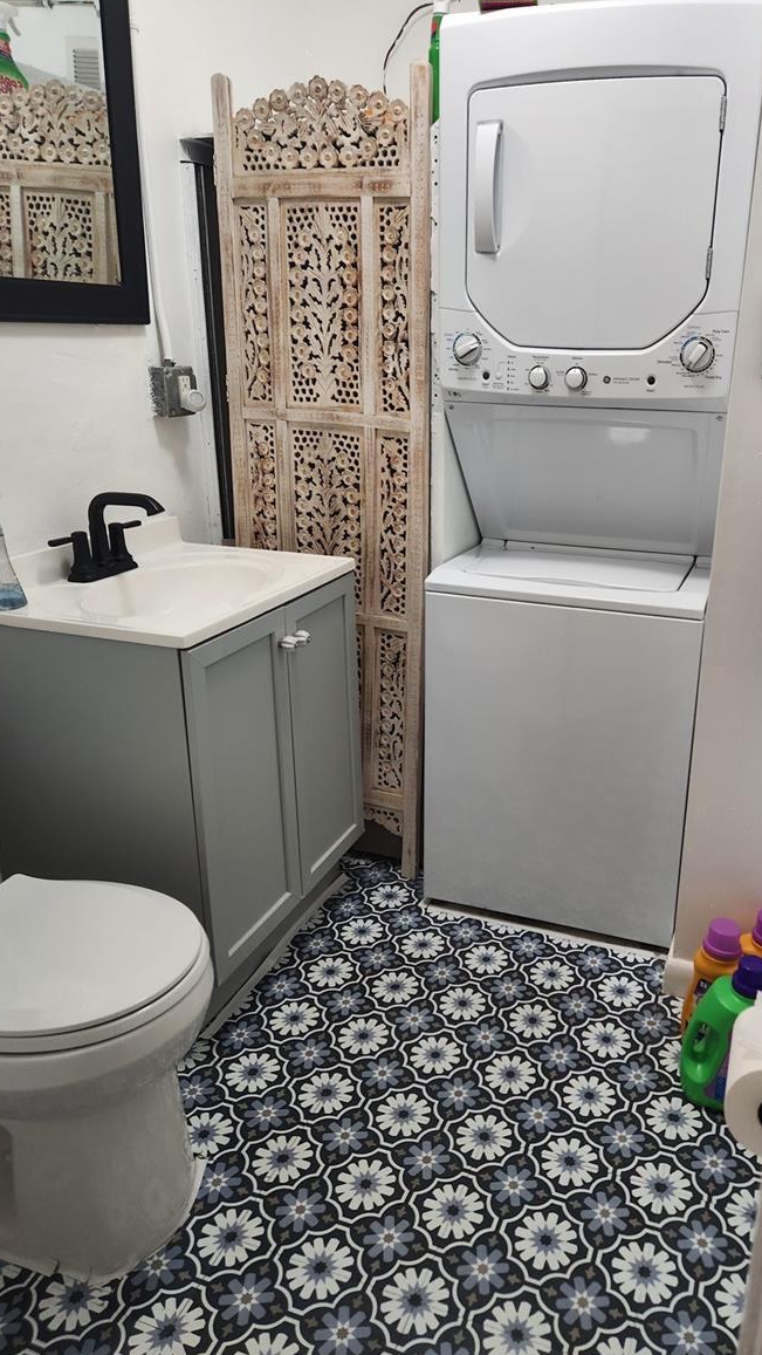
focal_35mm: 26
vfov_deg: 71.9
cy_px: 656
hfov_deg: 43.9
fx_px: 934
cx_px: 494
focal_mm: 5.4
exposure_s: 1/120
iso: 160
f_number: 1.8
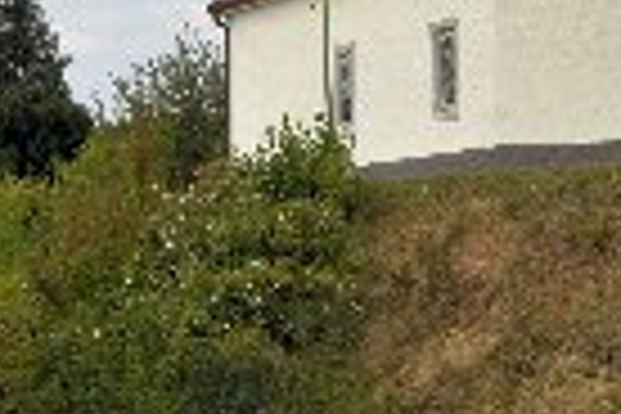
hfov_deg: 16.1
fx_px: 2173
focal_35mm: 126
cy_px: -234
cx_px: 551
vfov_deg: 10.5
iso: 400
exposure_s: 1/400
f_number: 11
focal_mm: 26
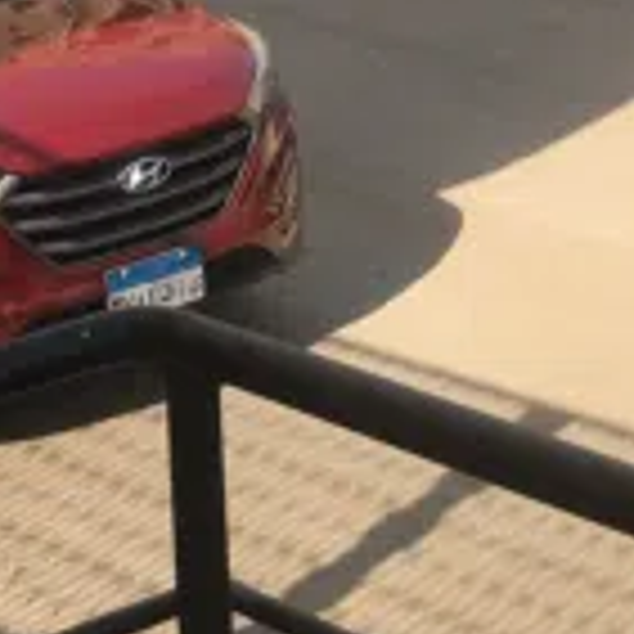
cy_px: -292
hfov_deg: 15.2
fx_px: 2321
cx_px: 674
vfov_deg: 14.6
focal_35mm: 112
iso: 20
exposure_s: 1/1709
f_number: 1.8
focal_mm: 3.99
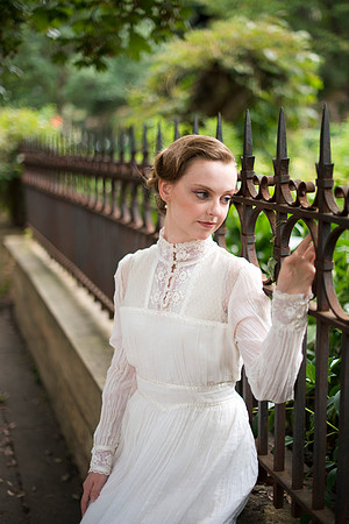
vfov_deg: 39.6
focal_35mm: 50
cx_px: 174
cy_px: 262
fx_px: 727
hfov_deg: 27.0
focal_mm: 50
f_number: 1.4
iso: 200
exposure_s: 1/400
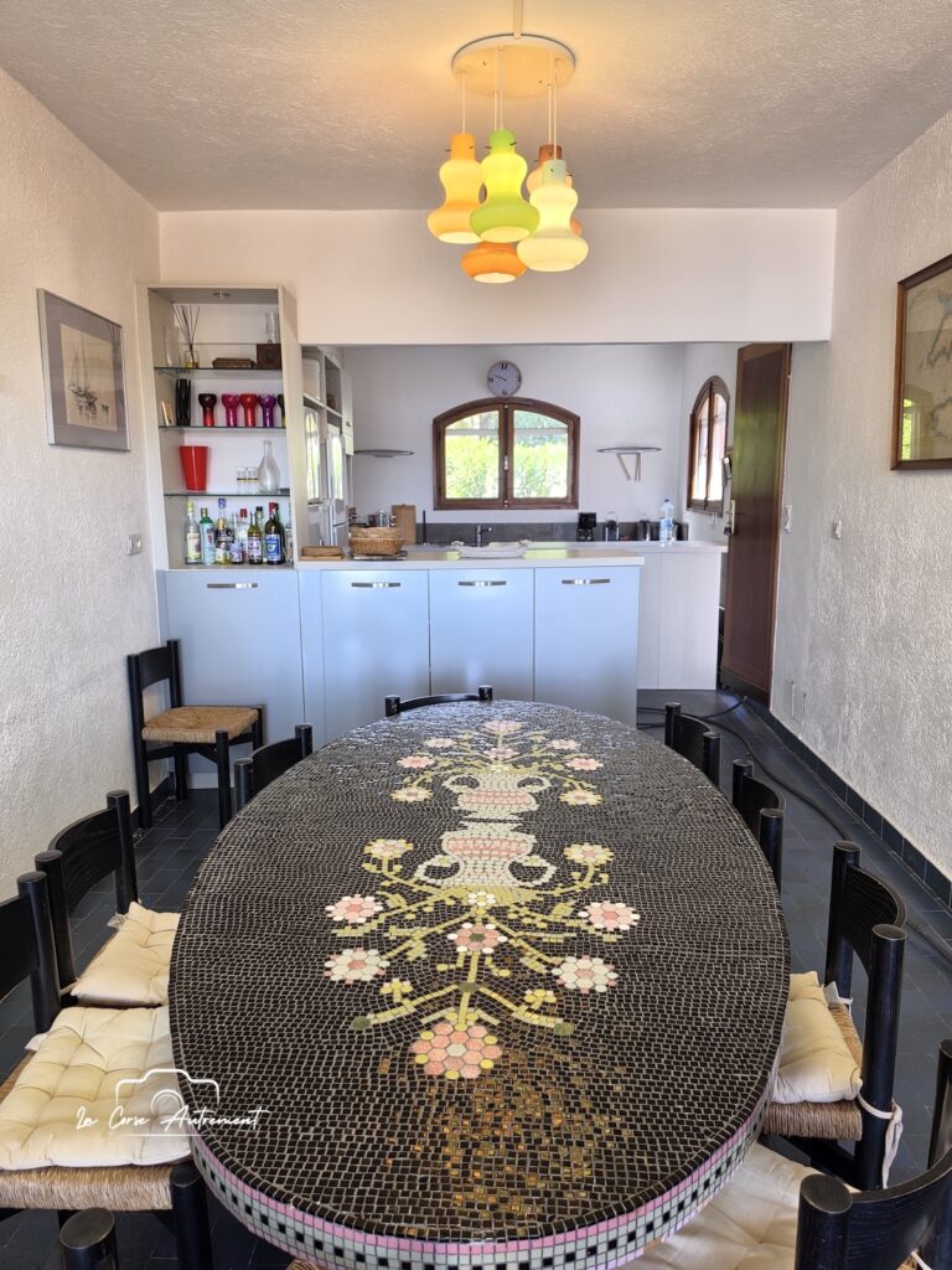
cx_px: 476
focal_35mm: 23
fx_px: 843
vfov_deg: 73.9
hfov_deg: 58.9
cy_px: 635
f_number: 1.4
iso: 32
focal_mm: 6.5
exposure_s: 1/100
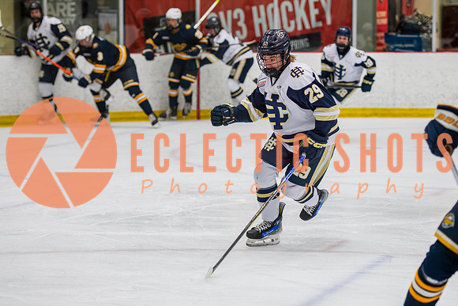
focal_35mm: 135
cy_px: 153
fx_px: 1718
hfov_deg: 15.2
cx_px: 267
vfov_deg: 10.2
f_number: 3.2
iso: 2000
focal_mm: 98
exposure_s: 1/640
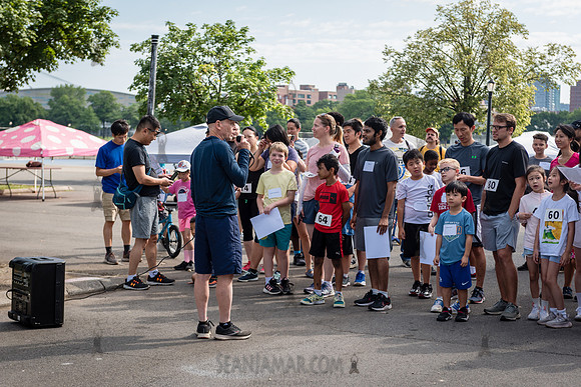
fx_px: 1013
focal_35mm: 63
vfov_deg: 21.7
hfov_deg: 32.0
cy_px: 194
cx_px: 290
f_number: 4
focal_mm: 62
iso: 200
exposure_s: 1/640
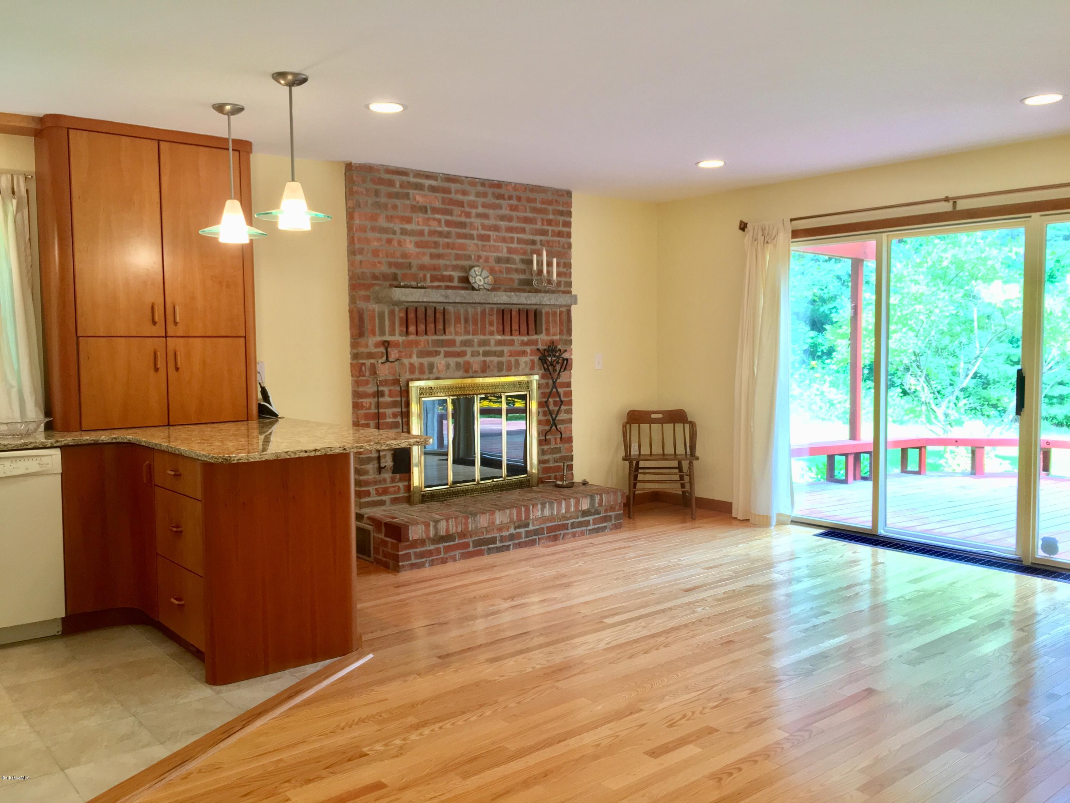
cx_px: 535
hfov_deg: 61.7
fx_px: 896
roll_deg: -0.6
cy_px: 402
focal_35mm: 29
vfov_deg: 48.2
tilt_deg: -3.3
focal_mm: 4.15
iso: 64
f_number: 2.2
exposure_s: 1/30
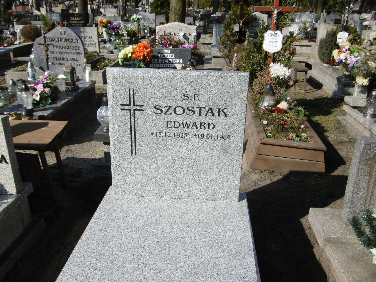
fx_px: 348
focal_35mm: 32
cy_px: 141
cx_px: 188
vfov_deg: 44.2
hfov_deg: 56.8
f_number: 8.8
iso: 100
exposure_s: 1/200
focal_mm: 5.8
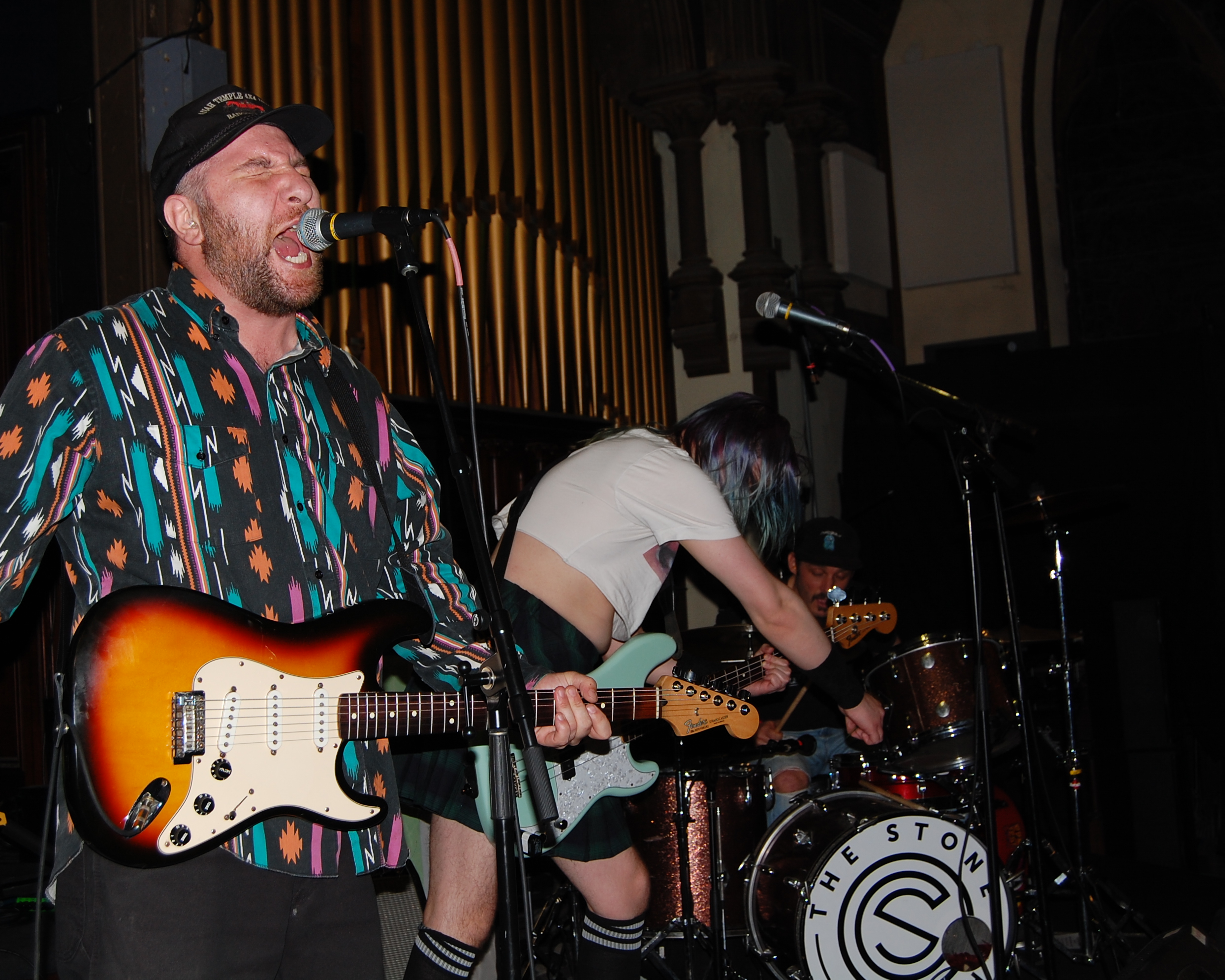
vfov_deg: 29.7
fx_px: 1849
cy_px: 488
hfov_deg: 36.6
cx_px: 560
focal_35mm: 51
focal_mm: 30
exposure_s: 1/125
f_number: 5.6
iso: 200
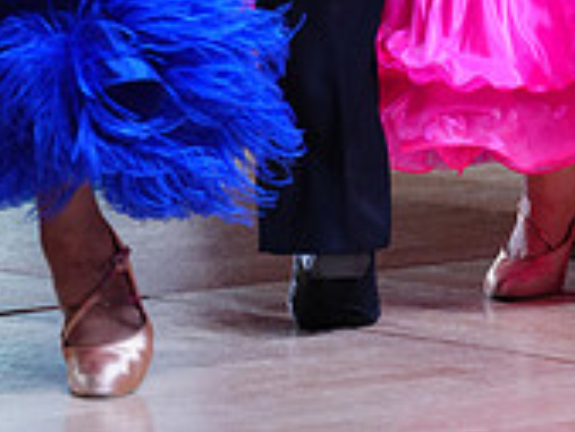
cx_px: 549
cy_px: -551
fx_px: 6200
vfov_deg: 3.9
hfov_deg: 5.3
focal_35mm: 373
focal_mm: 113
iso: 640
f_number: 2.8
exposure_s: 1/500
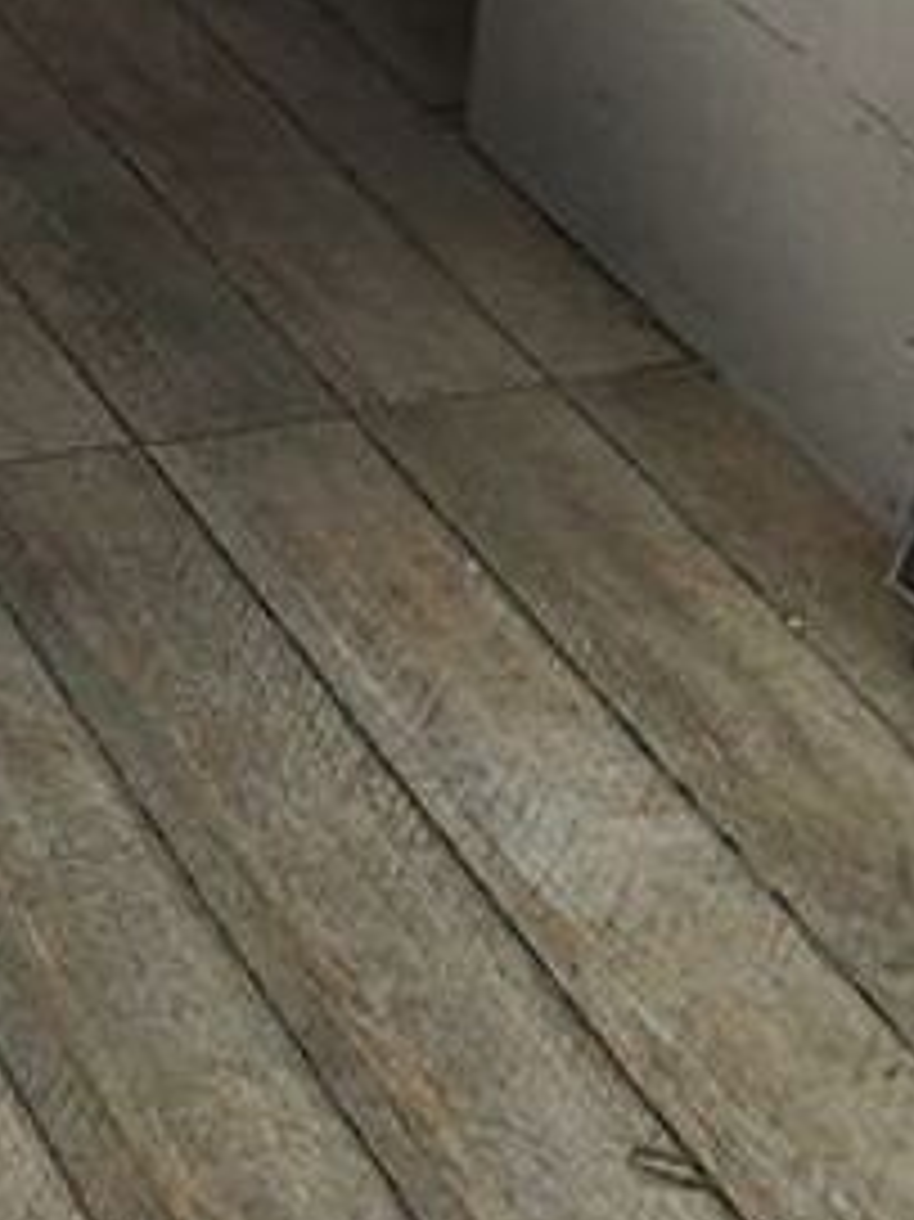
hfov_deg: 15.5
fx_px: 2255
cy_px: -1366
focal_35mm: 64
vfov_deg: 17.7
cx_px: -1139
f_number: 2.2
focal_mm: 2.2
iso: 125
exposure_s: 1/60
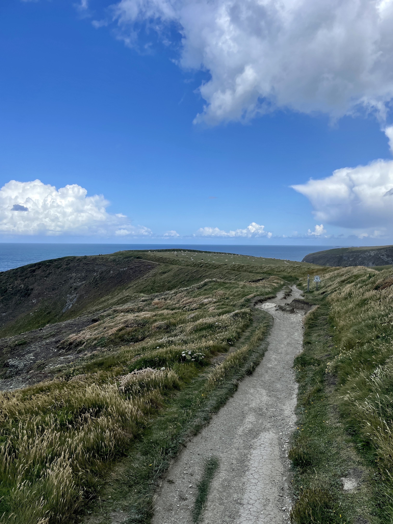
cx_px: 196
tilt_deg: -1.2
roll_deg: -0.8
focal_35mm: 26
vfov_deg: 67.3
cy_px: 262
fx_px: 394
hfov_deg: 53.1
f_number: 1.6
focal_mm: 4.2
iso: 32
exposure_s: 1/3401
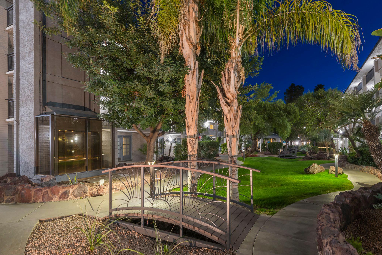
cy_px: 128
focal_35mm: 14
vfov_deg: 81.2
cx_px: 191
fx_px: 149
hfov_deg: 104.3
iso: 200
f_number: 18
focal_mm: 14
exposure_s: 15
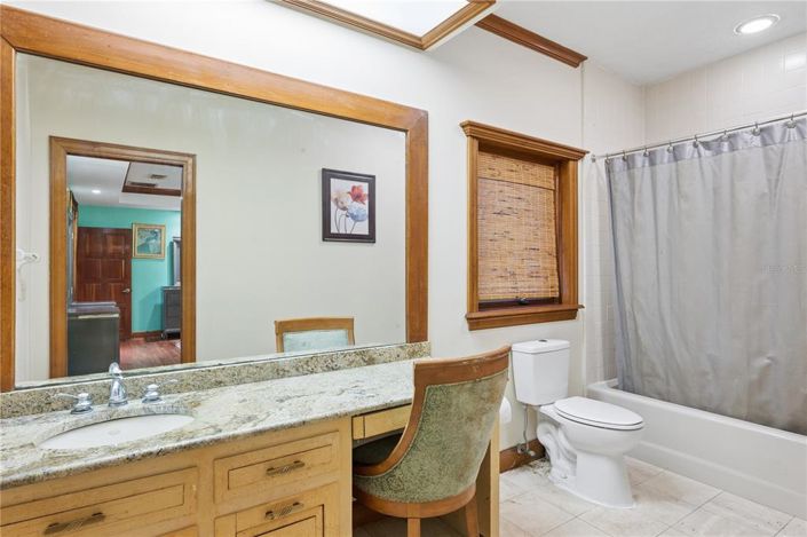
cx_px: 404
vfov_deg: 63.1
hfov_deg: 85.5
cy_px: 268
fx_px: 437
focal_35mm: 20
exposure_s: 1
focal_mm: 19.5
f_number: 9
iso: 200
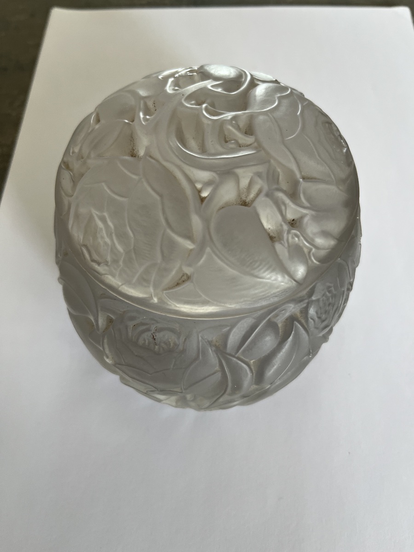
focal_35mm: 26
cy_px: 276
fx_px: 415
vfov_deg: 67.3
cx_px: 207
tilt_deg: -63.9
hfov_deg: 53.1
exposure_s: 1/121
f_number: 1.6
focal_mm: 5.1
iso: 80
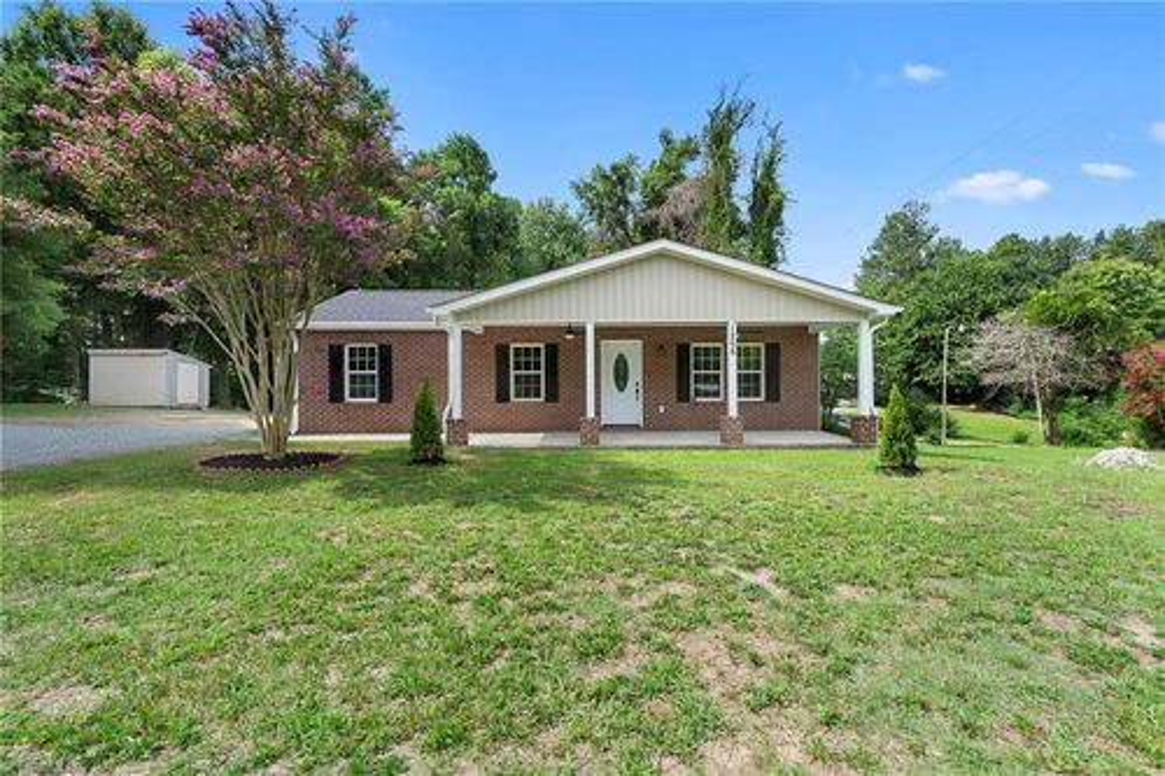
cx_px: 582
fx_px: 558
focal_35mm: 17
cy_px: 388
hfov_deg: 92.5
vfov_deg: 69.6
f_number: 9
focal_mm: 11.5
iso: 250
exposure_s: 1/320
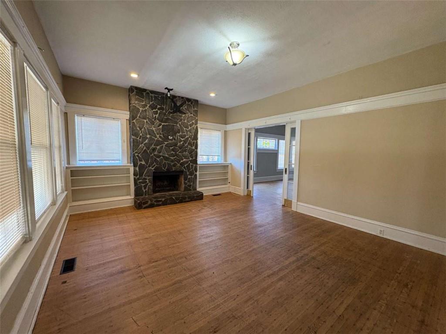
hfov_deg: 102.1
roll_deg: -1.0
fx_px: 180
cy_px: 167
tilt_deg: -4.0
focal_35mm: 14
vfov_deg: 85.7
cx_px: 223
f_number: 2.2
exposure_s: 1/60
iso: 320
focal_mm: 2.22
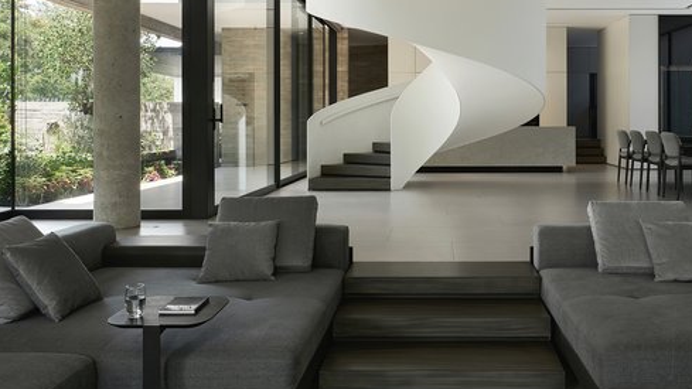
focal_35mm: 36
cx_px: 427
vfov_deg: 32.4
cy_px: 117
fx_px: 661
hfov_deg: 54.7
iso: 100
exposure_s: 1/8
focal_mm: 21
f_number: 8
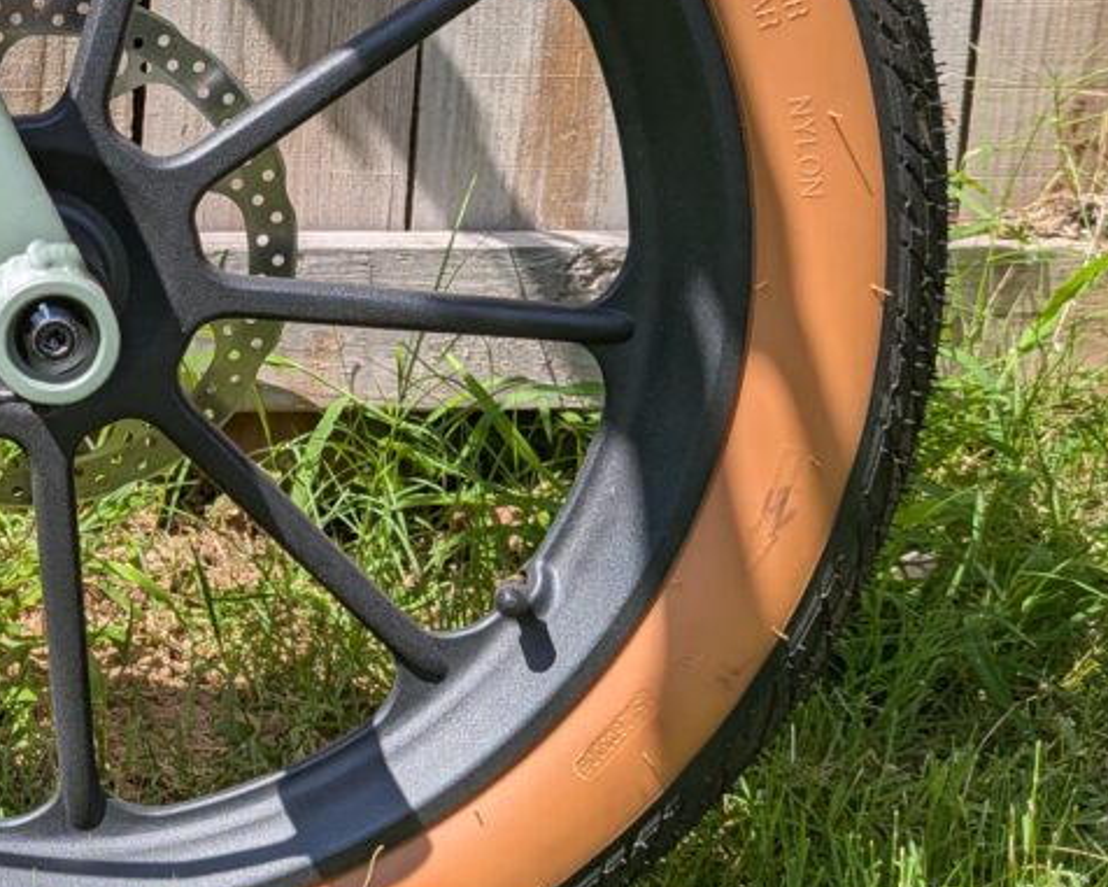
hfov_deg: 28.7
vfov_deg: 25.6
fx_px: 1935
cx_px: -137
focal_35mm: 59
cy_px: 249
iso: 33
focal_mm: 4.53
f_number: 1.7
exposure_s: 1/1232
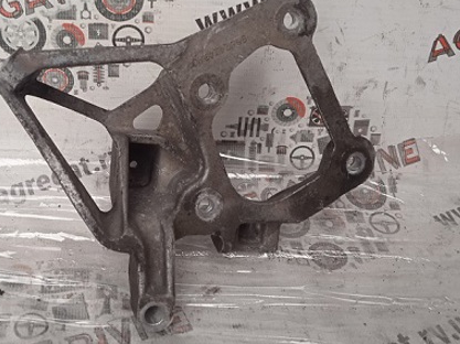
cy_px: 133
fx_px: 571
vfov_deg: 33.4
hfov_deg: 43.6
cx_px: 178
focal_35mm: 43
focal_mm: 3.43
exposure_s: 1/33.3
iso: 462
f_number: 2.2
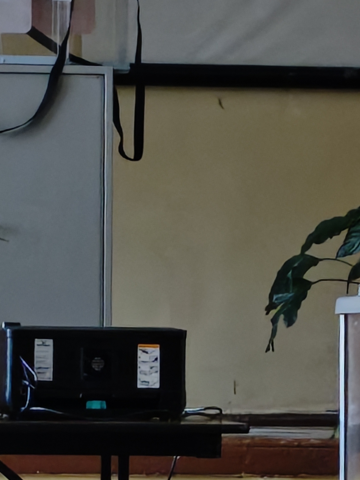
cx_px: 280
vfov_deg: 5.8
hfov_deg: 4.4
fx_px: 4674
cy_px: 619
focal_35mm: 337
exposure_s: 1/100
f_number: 1.5
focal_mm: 4.94
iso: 160
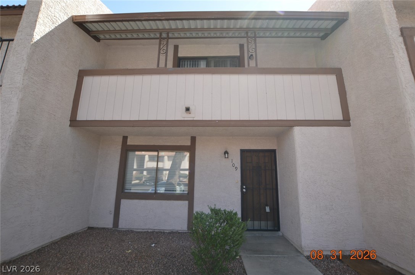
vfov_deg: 59.4
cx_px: 208
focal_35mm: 21
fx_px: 242
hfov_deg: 81.3
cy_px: 138
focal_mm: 14
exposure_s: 1/125
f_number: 5.6
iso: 100
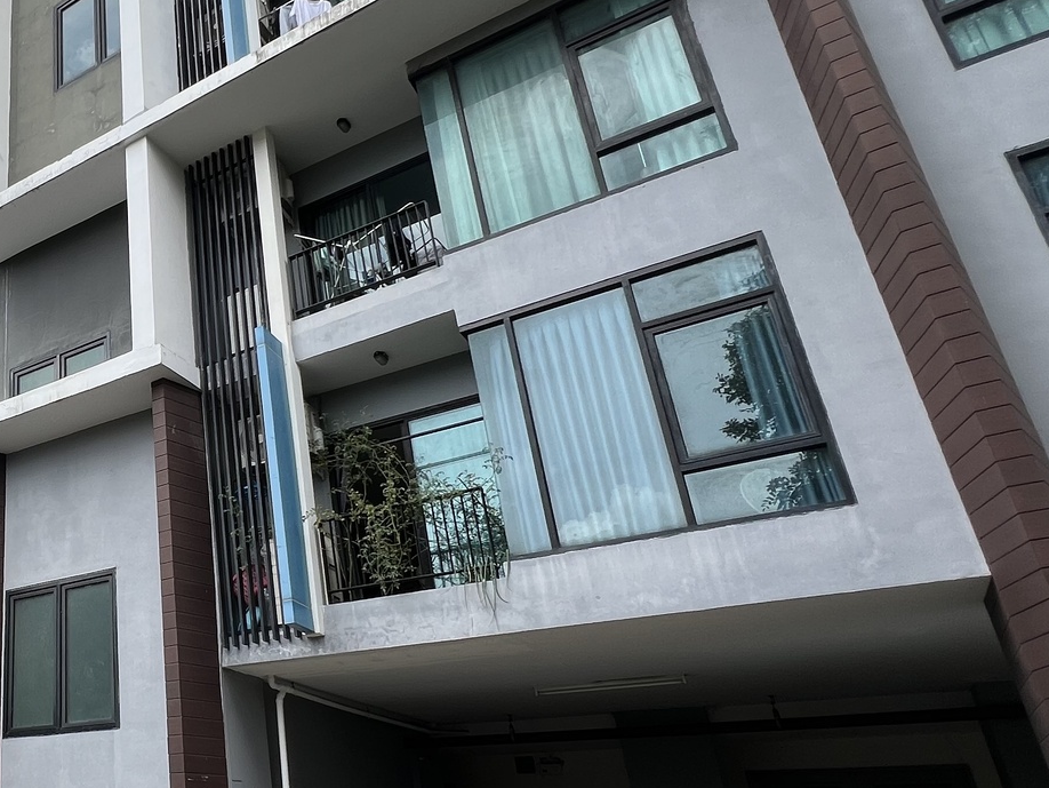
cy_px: 455
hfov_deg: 50.8
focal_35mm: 29
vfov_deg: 48.1
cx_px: 21
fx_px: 879
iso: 32
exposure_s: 1/464
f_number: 1.8
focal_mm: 1.57
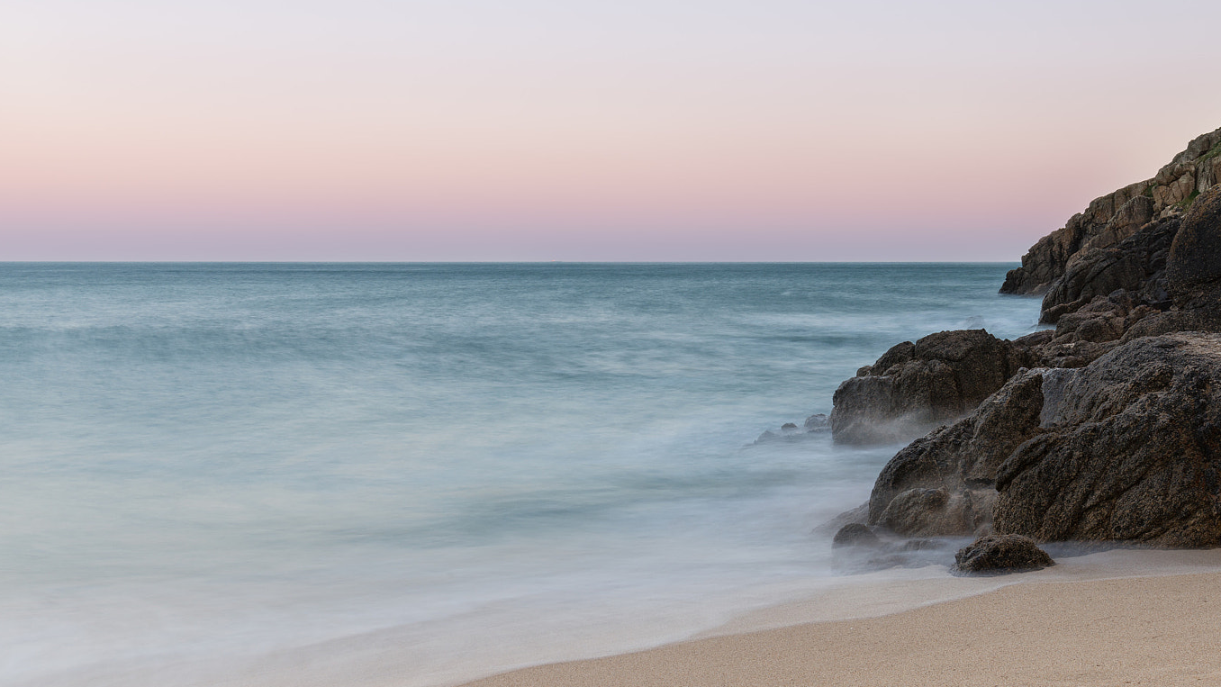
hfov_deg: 43.7
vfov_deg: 25.4
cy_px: 382
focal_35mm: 47
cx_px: 585
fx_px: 1522
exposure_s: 5
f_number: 16
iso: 100
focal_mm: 38
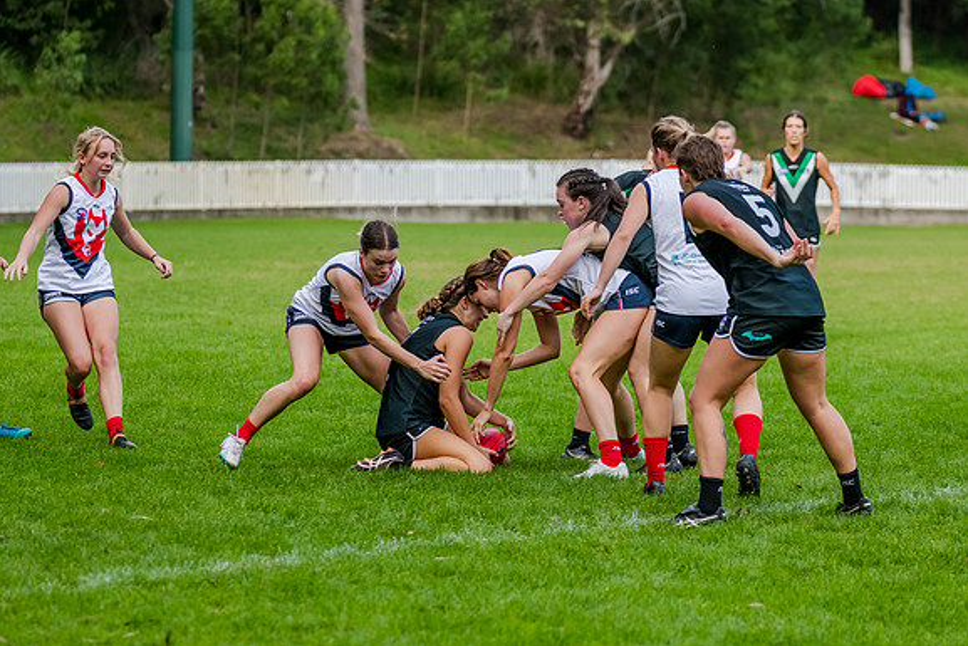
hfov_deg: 10.7
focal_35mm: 192
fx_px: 5164
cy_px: 347
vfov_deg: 7.2
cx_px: 536
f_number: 5
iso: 800
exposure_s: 1/1600
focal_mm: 170
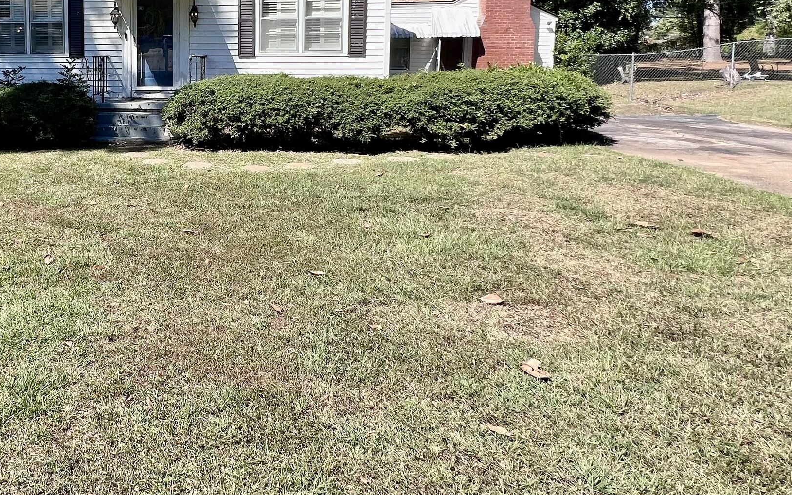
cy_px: 104
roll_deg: -0.3
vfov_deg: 45.4
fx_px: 561
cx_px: 157
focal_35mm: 26
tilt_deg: -5.1
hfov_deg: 64.1
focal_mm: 1.57
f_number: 1.8
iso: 32
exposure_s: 1/935
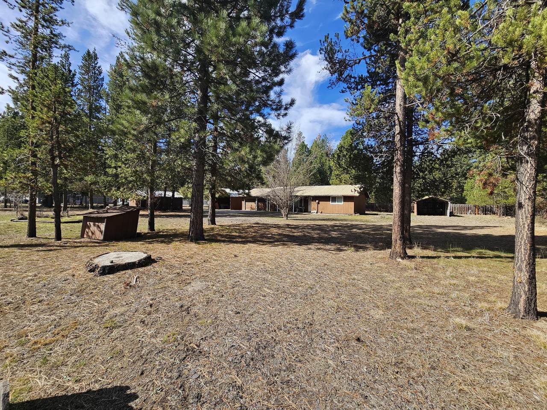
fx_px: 205
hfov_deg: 106.2
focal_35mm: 13
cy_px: 205
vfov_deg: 89.9
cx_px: 274
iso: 50
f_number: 2.2
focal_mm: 2.2
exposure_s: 1/1163
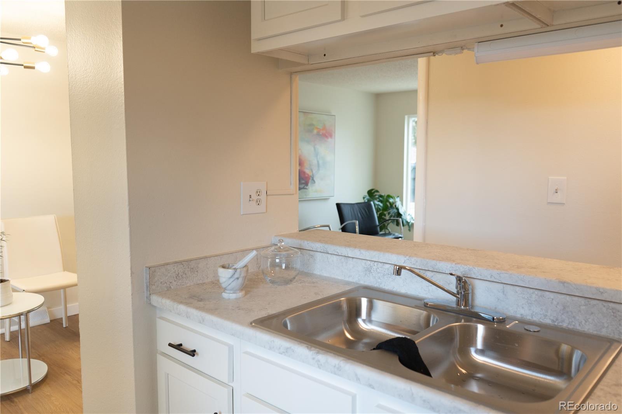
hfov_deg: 65.5
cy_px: 207
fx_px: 484
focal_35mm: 28
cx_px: 311
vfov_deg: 46.4
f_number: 3.5
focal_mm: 28
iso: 1000
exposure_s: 1/200
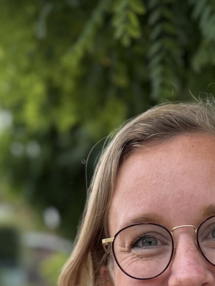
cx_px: 193
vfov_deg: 20.2
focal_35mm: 87
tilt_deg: -9.2
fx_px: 720
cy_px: 393
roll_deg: +1.2
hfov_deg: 16.8
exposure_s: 1/677
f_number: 1.78
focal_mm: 6.76
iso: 80
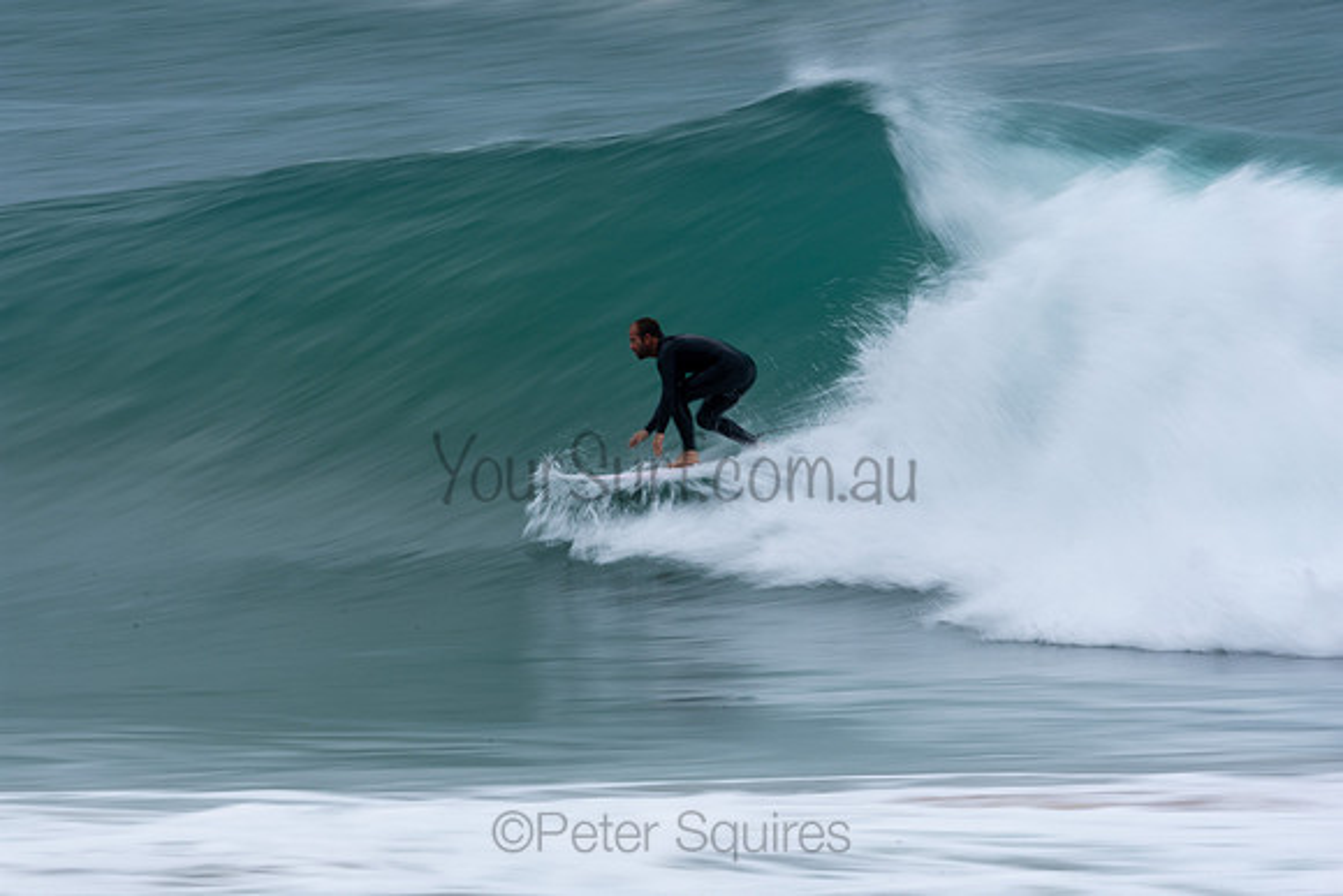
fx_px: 27984
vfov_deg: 1.8
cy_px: 448
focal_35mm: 750
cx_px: 672
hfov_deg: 2.7
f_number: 25
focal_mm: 500
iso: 100
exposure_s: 1/20
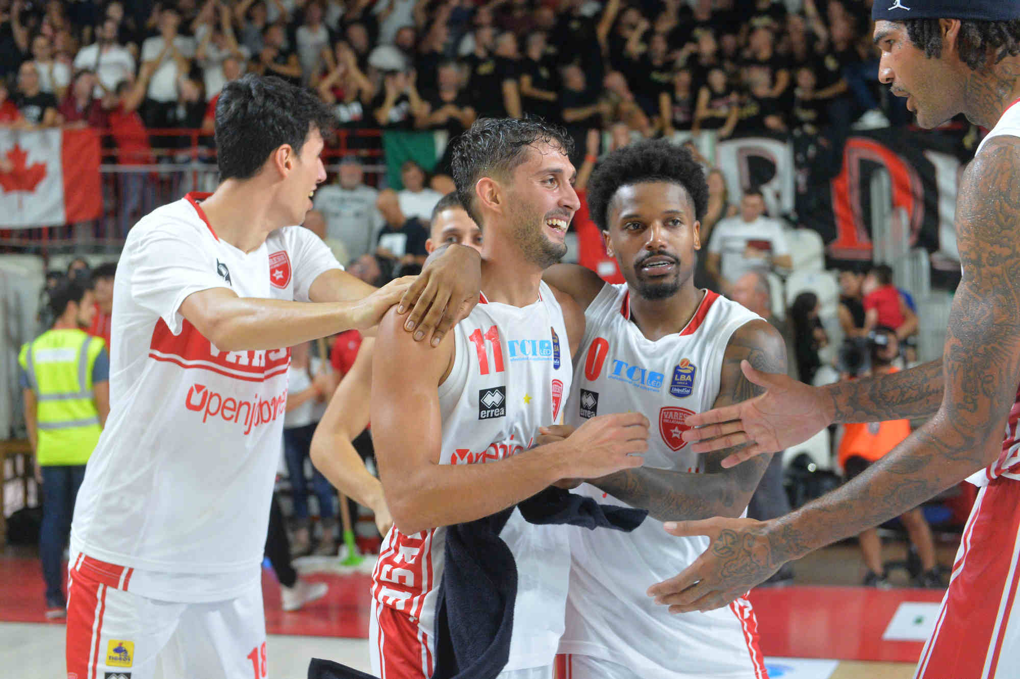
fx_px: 1755
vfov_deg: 21.9
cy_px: 340
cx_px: 510
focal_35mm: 62
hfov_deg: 32.4
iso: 6400
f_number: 4
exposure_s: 1/500
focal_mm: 62
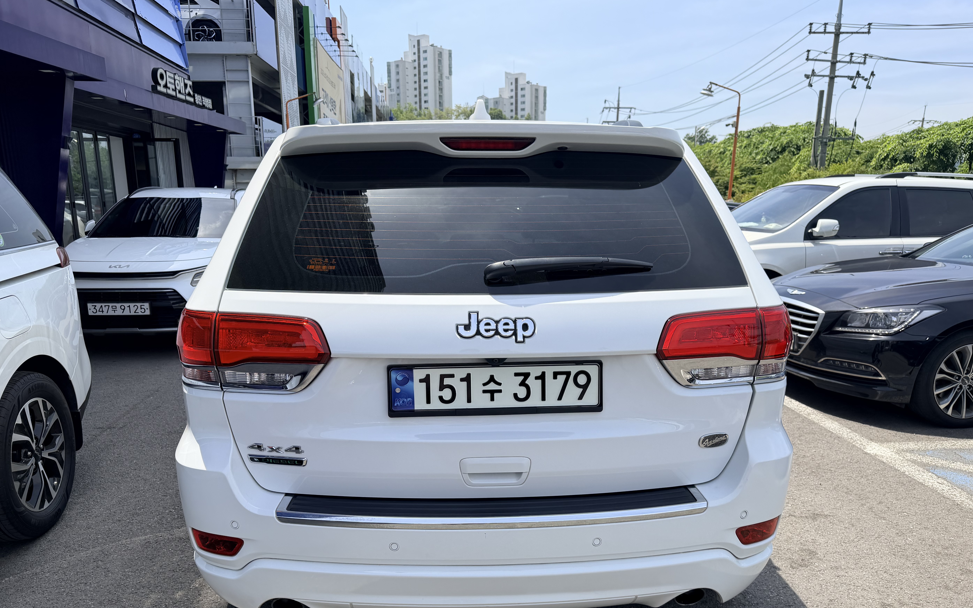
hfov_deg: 70.4
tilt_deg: -10.4
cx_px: 492
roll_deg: +2.8
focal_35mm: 26
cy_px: 360
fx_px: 689
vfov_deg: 47.4
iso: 80
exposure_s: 1/3425
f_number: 1.78
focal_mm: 6.76
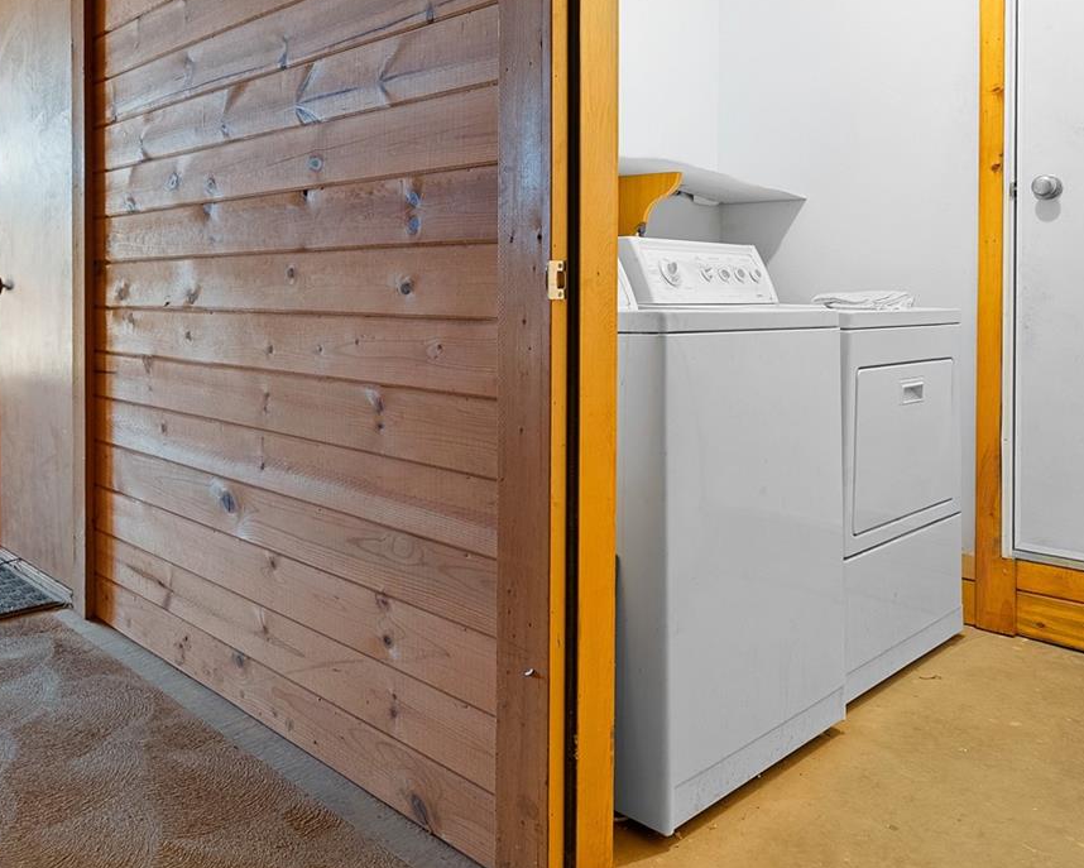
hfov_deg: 61.3
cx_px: 406
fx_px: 899
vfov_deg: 50.8
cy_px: 302
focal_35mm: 28
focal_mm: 16
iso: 160
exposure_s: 13
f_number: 11
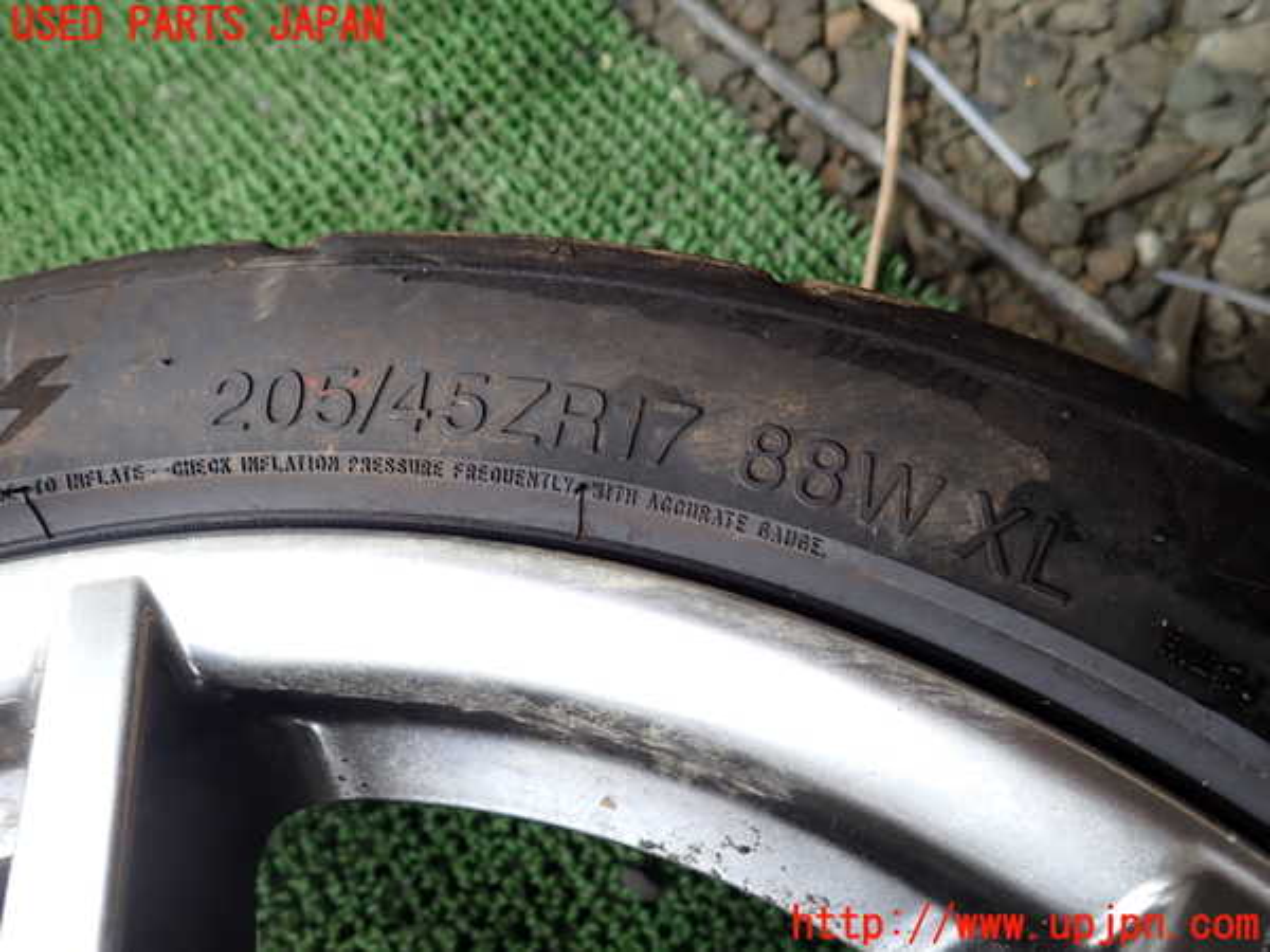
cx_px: 635
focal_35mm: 25
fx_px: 917
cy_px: 476
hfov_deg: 69.4
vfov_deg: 54.9
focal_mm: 4.5
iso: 100
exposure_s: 1/160
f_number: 2
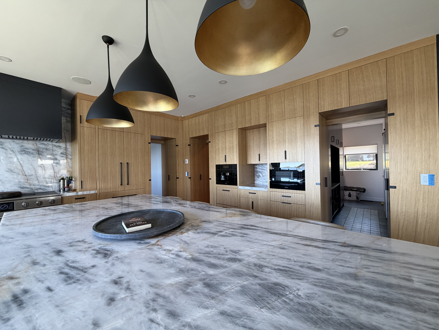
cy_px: 165
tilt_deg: +0.0
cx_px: 220
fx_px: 178
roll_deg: +1.5
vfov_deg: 85.7
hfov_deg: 102.1
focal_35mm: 14
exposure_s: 1/60
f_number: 2.2
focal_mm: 2.22
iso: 200
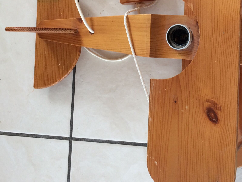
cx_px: 148
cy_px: 21
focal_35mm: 59
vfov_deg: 24.2
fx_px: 412
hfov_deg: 32.6
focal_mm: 4.15
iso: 32
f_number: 2.2
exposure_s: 1/50
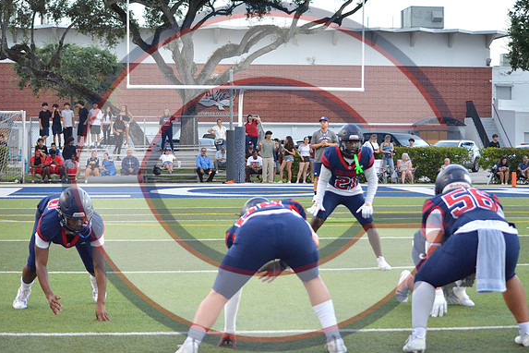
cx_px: 262
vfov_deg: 14.6
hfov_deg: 21.7
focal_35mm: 94
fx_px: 1381
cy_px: 176
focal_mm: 62
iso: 2800
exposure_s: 1/500
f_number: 4.5
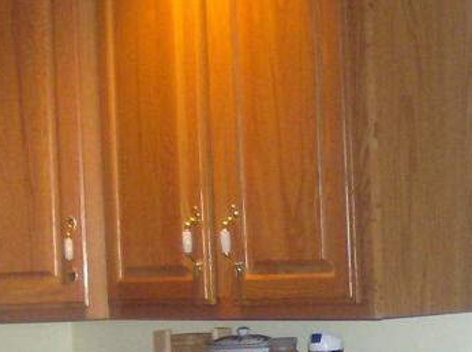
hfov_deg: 14.8
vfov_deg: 11.0
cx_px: 312
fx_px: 1810
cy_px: 387
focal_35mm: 133
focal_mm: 6
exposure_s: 1/60
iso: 200
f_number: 2.8
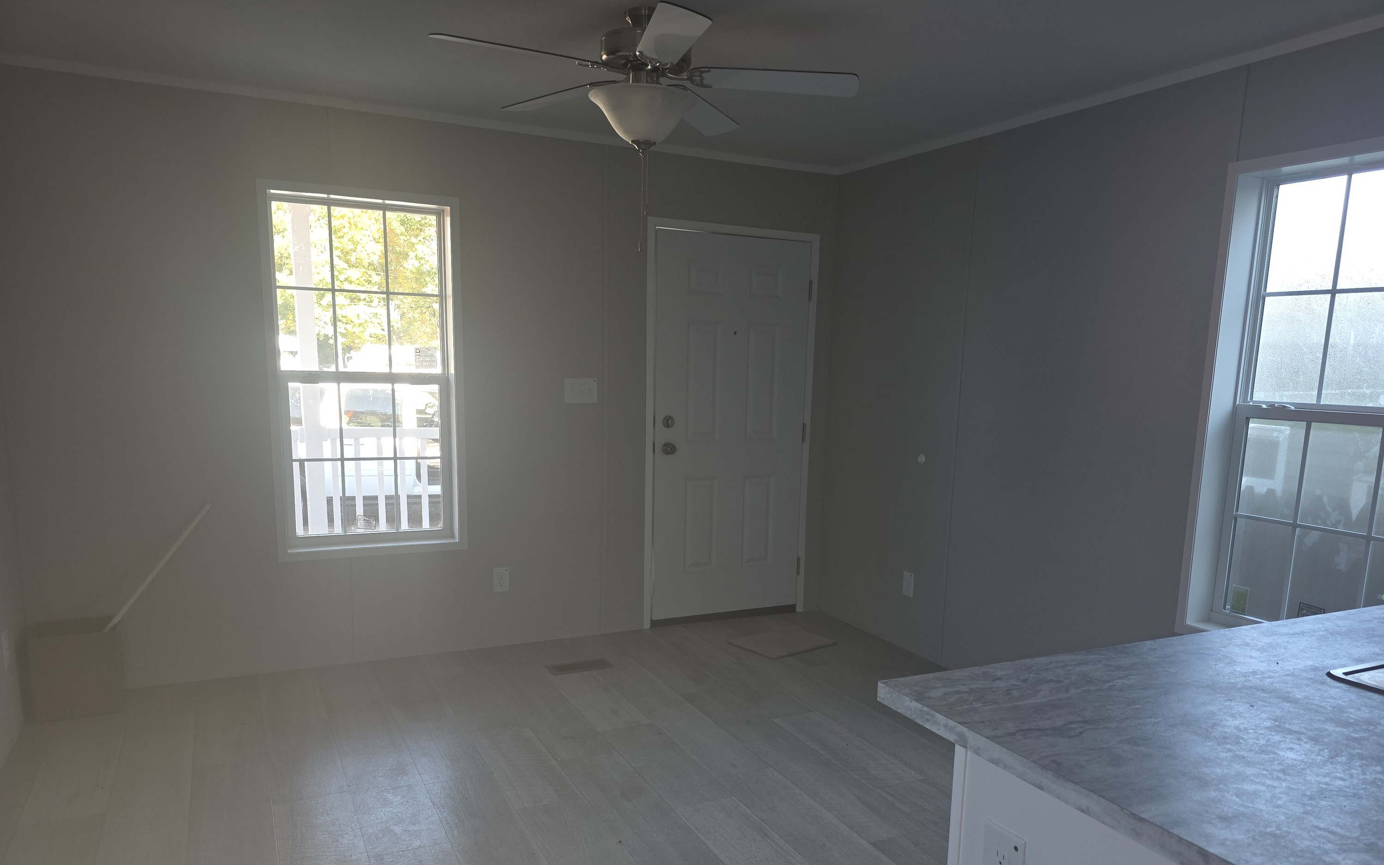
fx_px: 943
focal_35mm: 25
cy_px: 519
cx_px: 698
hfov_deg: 72.5
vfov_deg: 49.0
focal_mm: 6.3
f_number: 1.7
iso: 50
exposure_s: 1/60
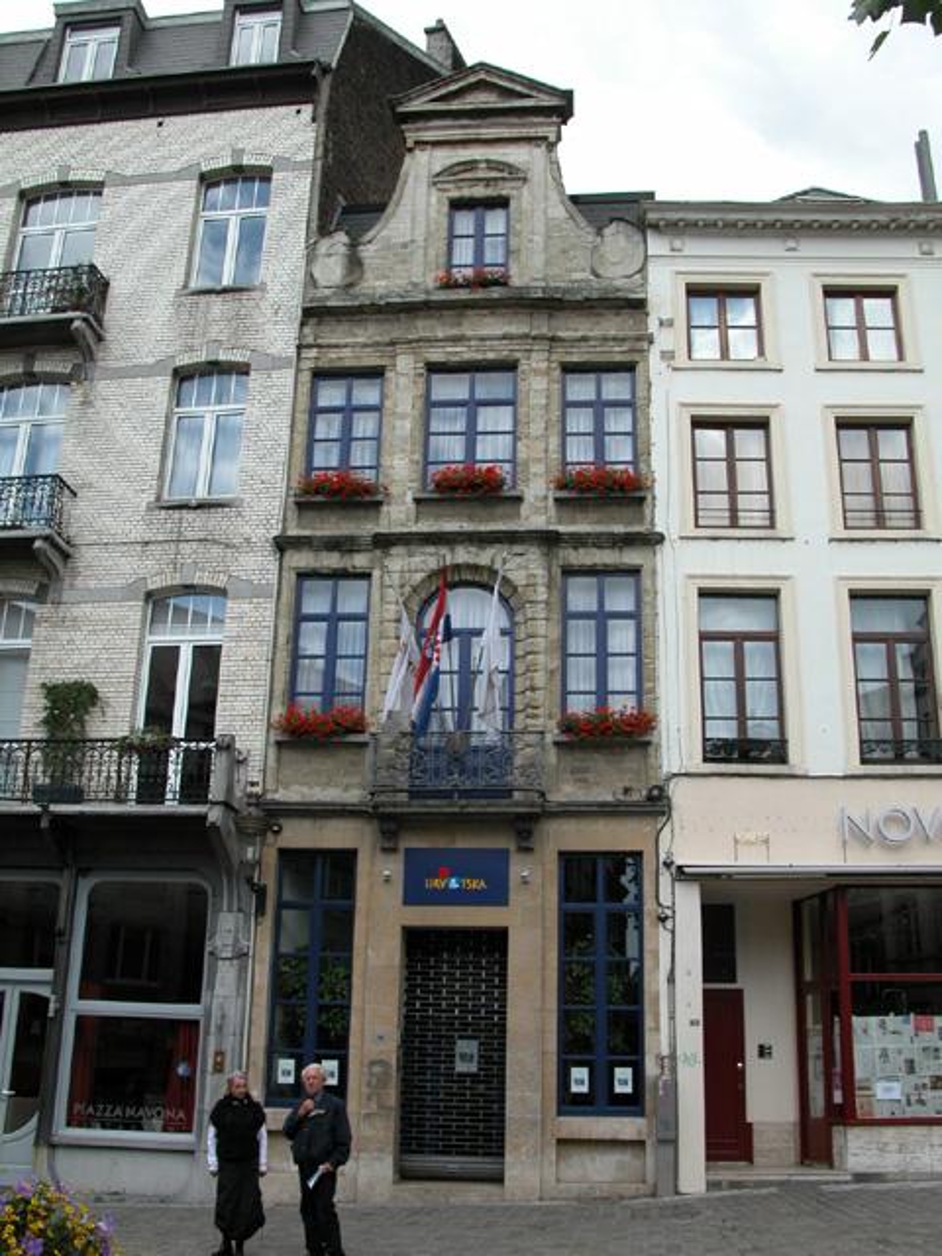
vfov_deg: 54.0
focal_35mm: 34
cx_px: 471
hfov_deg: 41.8
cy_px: 628
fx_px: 1234
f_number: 5
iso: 100
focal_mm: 8.9
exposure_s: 1/240
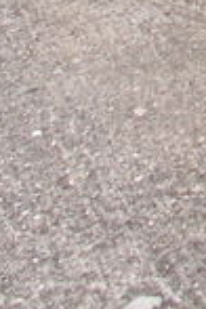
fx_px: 2180
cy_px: -294
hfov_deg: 5.2
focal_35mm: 254
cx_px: 500
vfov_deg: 7.8
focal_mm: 6
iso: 50
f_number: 3.2
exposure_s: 1/400
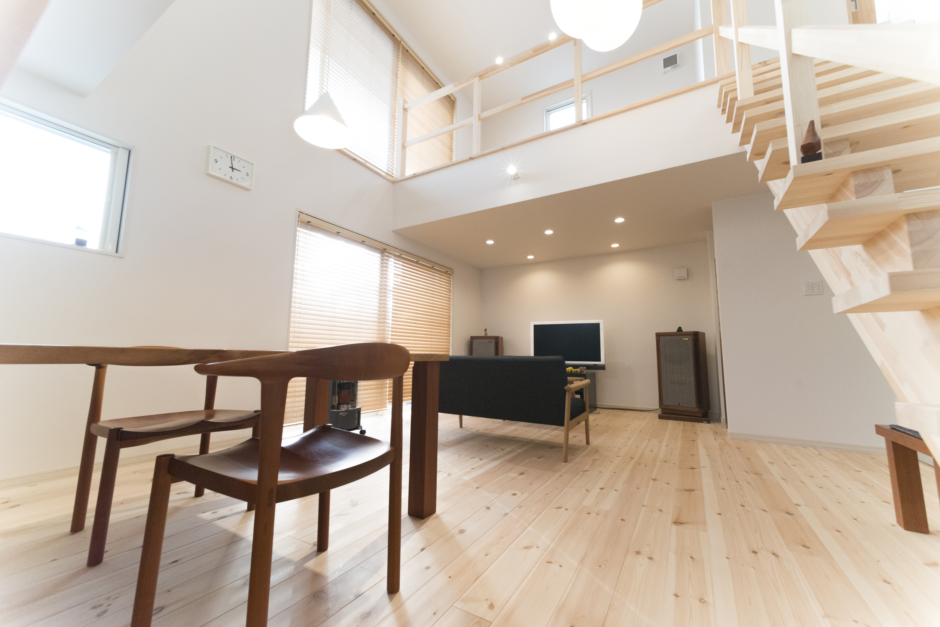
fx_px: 366
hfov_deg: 104.2
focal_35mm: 14
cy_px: 314
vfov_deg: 81.2
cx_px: 470
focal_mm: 14
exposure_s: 1/160
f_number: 7.1
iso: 3200
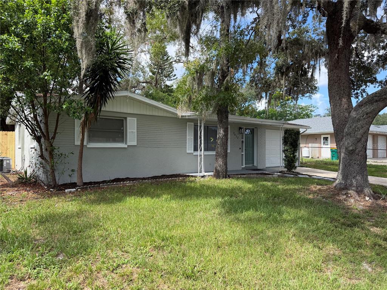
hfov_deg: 71.6
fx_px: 268
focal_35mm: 24
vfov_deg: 56.8
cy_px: 145
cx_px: 194
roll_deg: +0.3
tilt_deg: -0.3
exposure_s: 1/1464
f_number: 1.78
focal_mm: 6.76
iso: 100
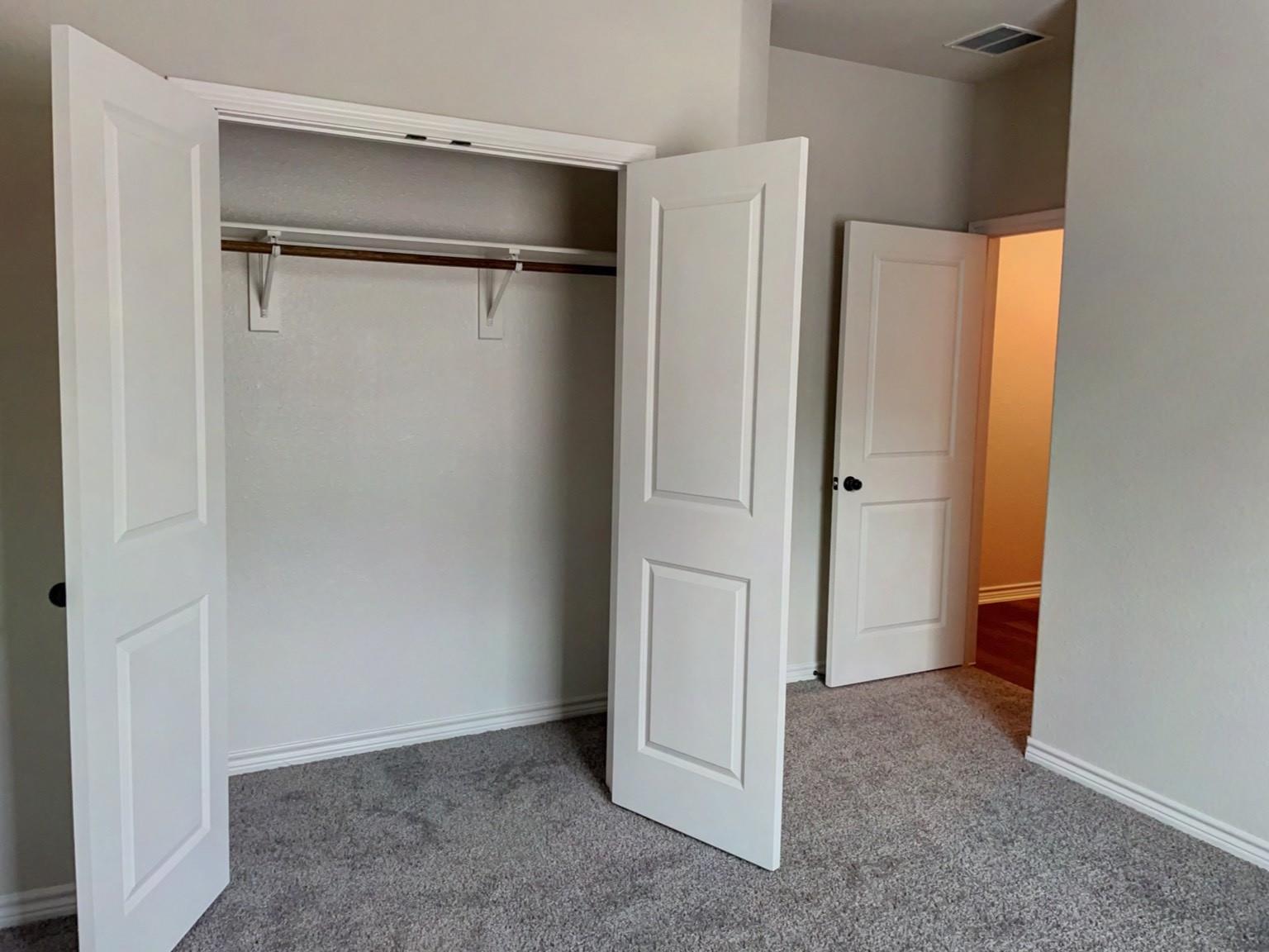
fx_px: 953
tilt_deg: -5.6
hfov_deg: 67.3
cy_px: 476
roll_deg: -0.9
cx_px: 634
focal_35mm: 26
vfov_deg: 53.1
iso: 160
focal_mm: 4.2
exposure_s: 1/60
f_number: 1.6
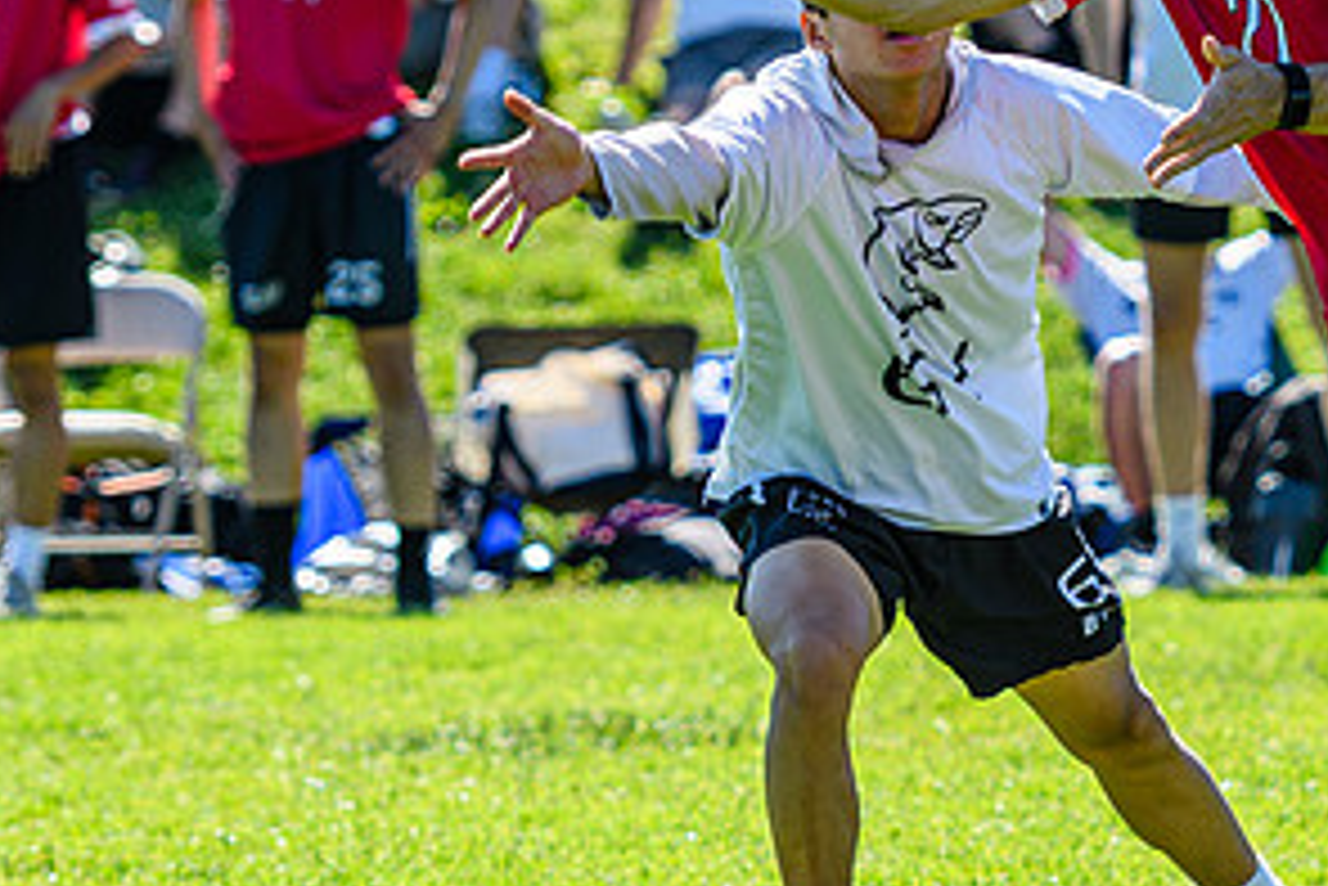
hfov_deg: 4.6
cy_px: 286
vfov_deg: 3.1
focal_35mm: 448
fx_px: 16534
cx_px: 1493
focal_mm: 125
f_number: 3.2
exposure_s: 1/1000
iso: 100
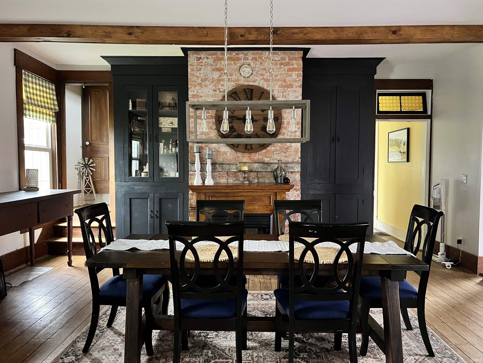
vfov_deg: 53.1
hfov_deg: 67.3
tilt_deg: -3.0
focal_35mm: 26
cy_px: 182
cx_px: 242
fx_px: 363
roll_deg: +0.3
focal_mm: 5.7
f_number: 1.5
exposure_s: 1/34
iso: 640
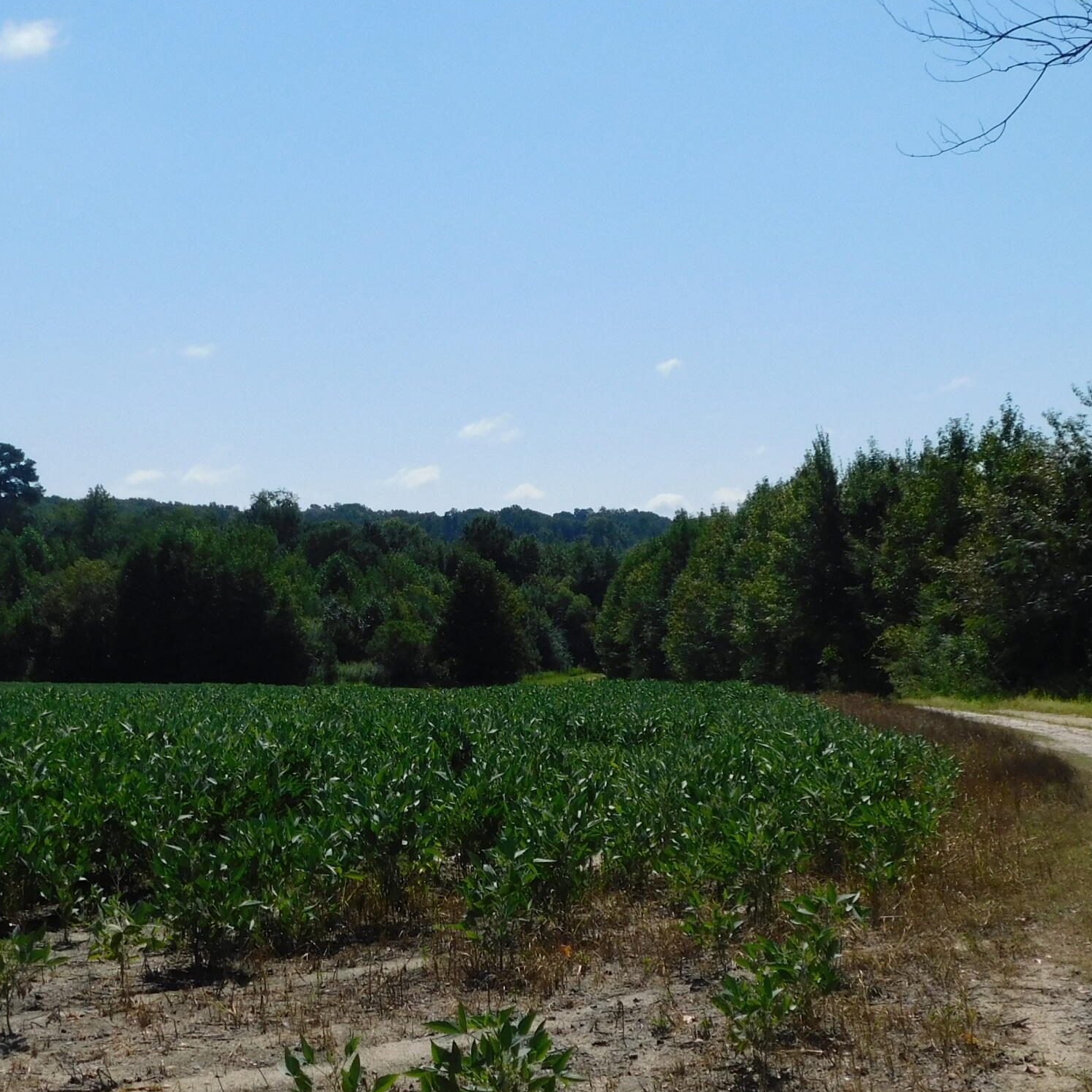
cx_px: 464
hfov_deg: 32.1
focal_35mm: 53
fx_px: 1892
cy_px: 611
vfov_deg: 32.2
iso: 125
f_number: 6.4
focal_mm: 5.3
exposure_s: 1/800
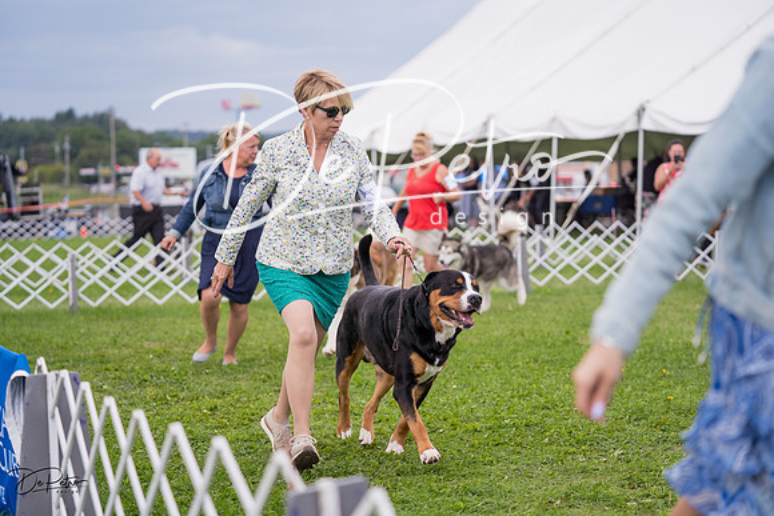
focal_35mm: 81
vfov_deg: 16.9
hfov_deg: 25.1
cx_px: 387
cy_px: 258
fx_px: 1742
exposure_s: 1/1000
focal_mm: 81
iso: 100
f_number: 2.8
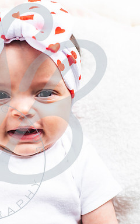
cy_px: 112
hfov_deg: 16.7
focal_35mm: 77
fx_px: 470
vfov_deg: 26.8
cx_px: 15
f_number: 2.8
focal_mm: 50
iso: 64
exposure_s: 1/200
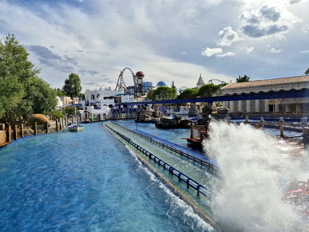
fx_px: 205
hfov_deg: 73.9
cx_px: 154
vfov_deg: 58.9
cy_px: 116
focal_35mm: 23
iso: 25
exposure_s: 1/2500
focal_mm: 5.4
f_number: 1.8
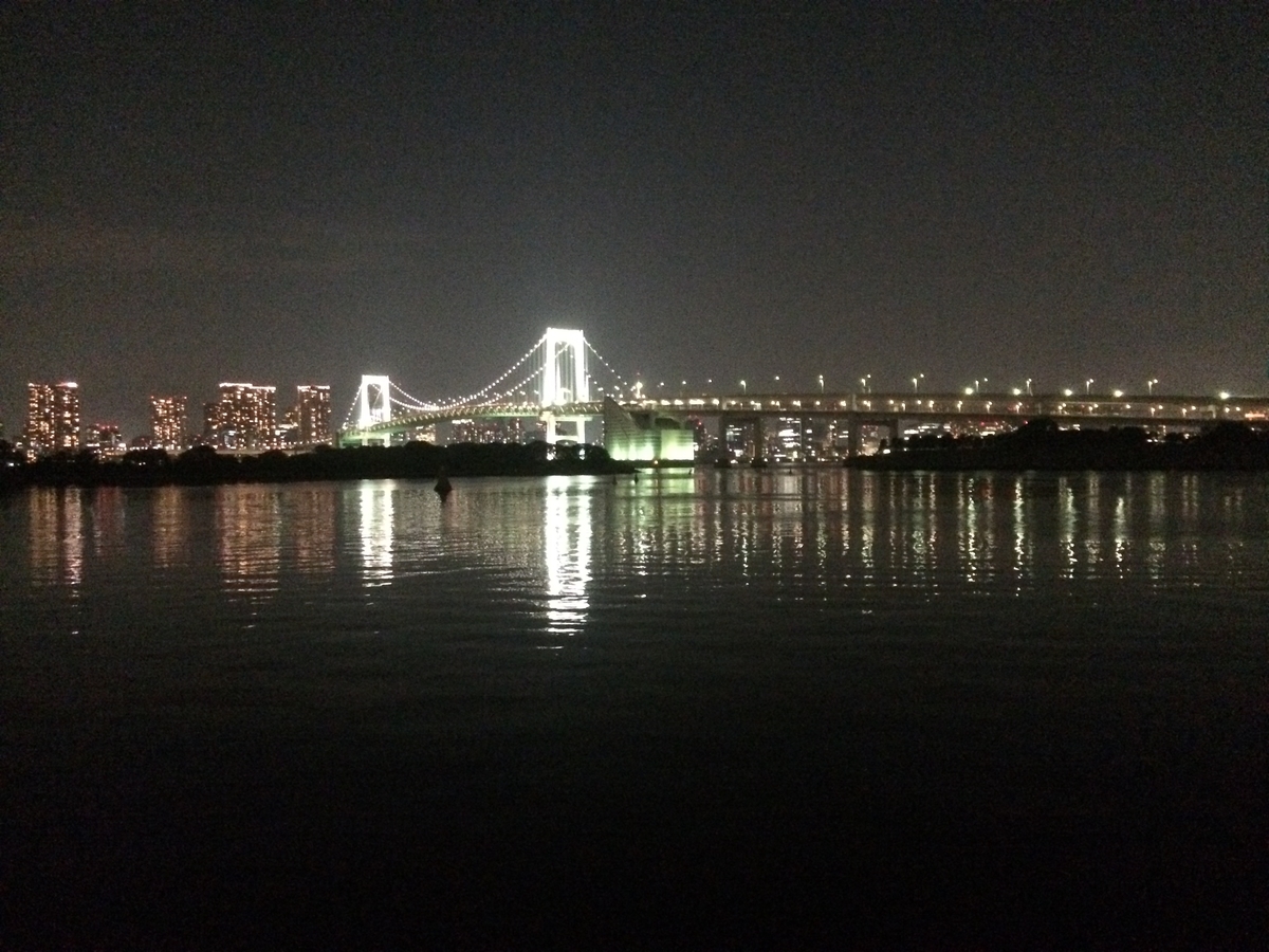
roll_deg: +1.4
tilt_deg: -1.4
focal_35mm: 29
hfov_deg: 61.7
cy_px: 476
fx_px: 1063
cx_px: 634
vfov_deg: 48.2
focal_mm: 4.15
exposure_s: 1/15
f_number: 2.2
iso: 2000
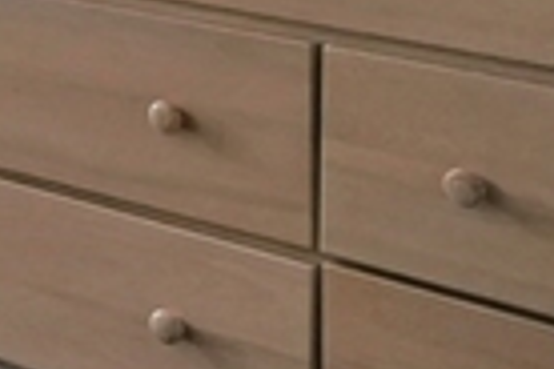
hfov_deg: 10.5
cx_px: -1128
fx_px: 2062
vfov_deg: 8.8
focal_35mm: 134
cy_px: -648
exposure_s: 1/160
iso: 1600
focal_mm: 18
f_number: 4
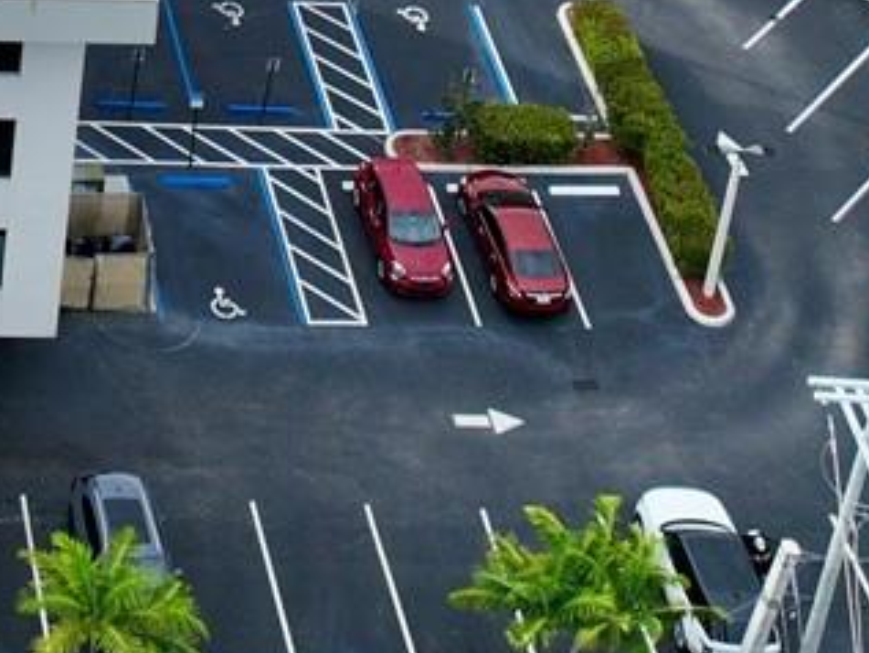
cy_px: -755
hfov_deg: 14.8
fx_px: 3039
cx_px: -546
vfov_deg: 10.9
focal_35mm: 121
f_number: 2.8
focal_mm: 12.29
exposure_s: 1/800
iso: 100
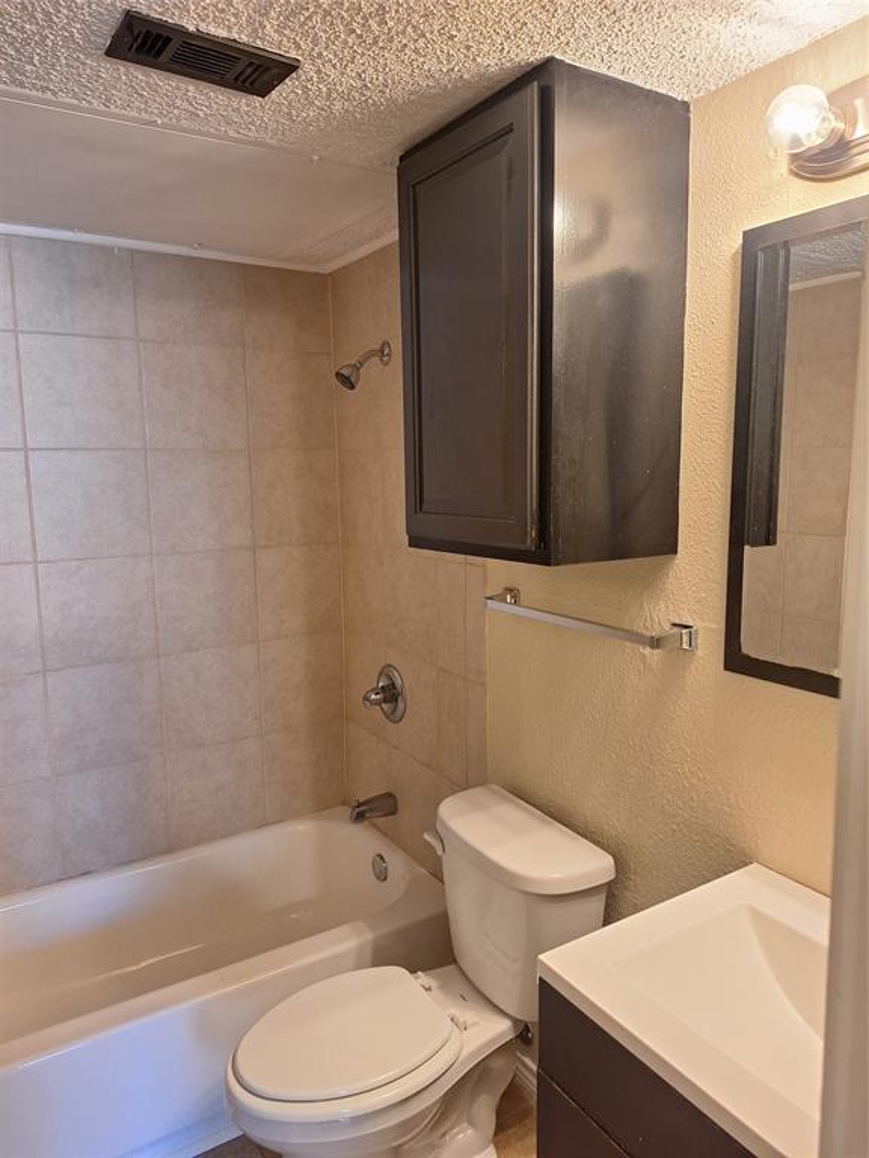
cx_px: 434
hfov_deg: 58.9
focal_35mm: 23
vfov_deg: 73.9
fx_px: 770
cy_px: 579
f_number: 1.8
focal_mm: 5.54
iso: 125
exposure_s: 1/40
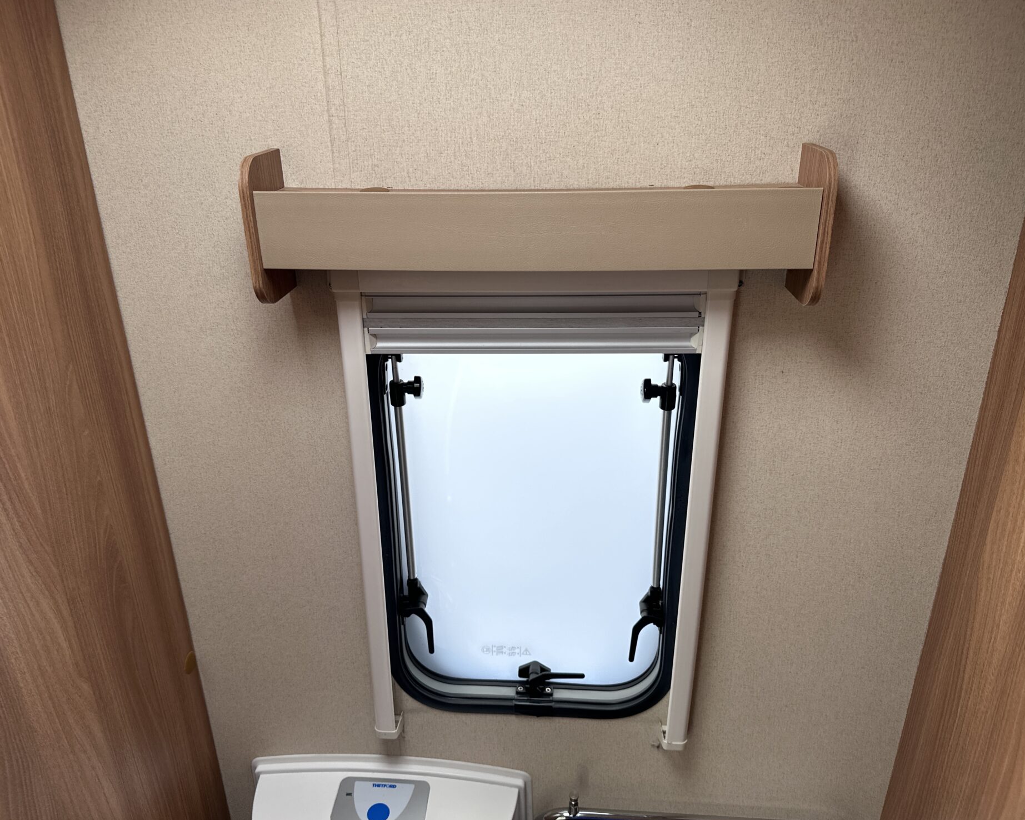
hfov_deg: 66.0
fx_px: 789
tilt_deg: -22.3
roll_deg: +1.2
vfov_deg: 54.9
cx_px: 507
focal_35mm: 26
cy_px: 413
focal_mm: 6.86
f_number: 1.78
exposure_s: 1/448
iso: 80
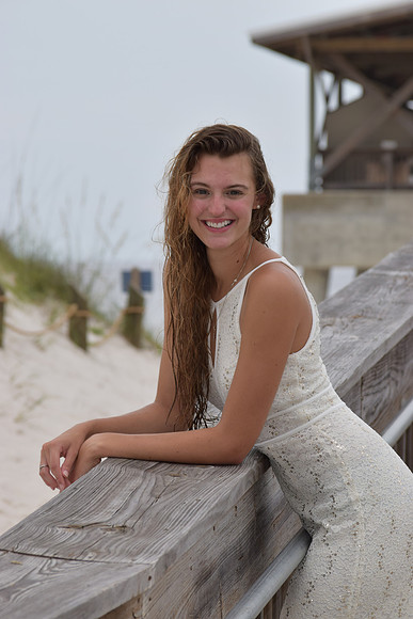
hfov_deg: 7.3
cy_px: 310
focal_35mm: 188
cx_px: 206
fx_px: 3224
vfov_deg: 11.0
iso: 100
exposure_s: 1/200
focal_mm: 125
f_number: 8
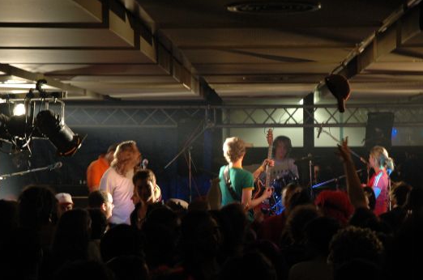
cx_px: 243
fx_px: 1079
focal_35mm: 92
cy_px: 157
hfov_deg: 22.2
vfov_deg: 14.8
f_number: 4.5
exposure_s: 1/20
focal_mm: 50
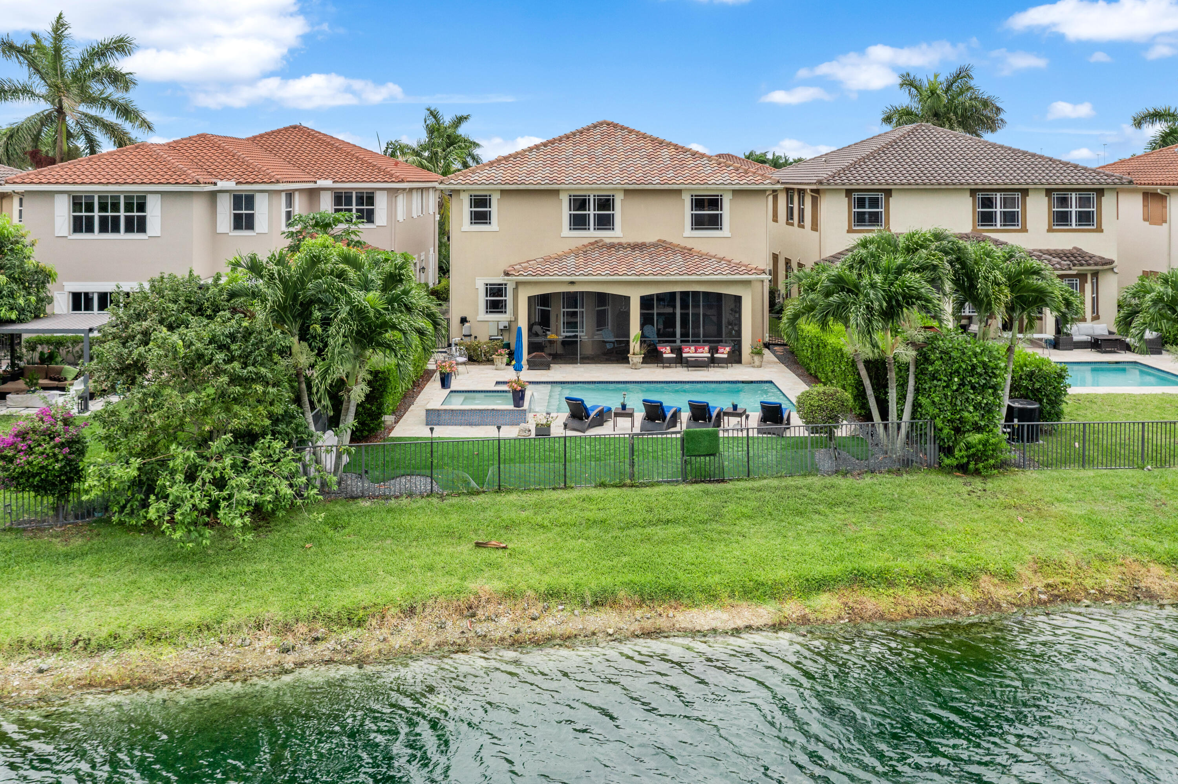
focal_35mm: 28
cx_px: 589
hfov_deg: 65.5
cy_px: 392
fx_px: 916
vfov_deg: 46.4
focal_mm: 10.26
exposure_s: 1/500
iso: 100
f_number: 4
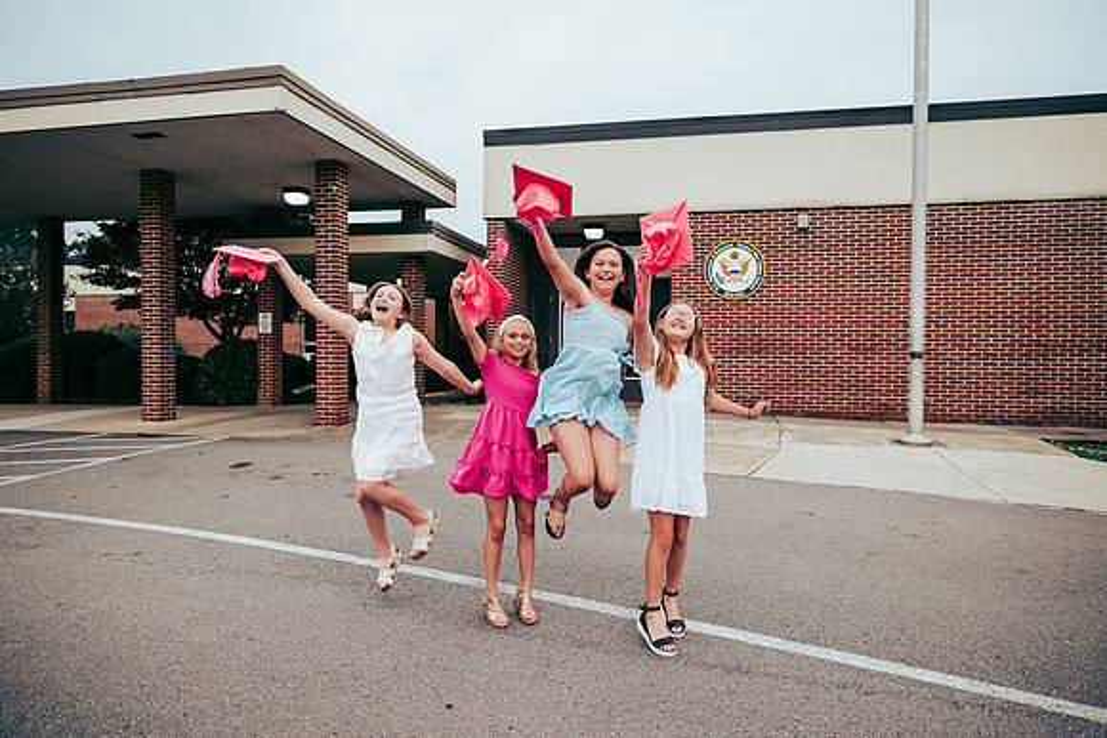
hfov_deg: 73.7
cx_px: 554
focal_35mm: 24
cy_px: 369
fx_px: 738
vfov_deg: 53.2
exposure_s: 1/400
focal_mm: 24
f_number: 2.8
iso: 250
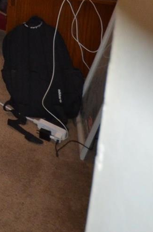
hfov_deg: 14.4
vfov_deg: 22.7
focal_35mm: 70
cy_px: -130
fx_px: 448
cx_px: -193
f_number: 3.5
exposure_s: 1/60
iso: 800
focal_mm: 10
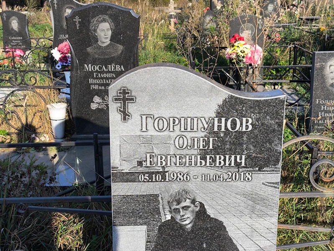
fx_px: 483
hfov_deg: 38.2
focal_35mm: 50
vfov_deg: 29.1
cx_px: 167
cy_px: 126
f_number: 1.7
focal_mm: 4.71
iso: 50
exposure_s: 1/612
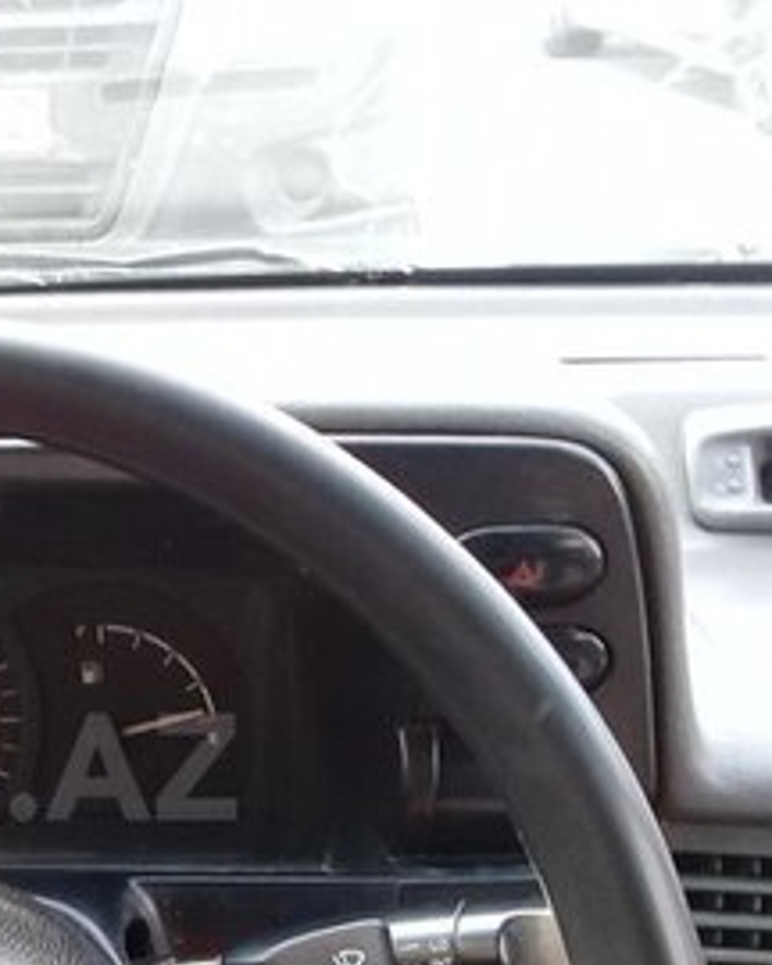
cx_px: -129
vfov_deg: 25.3
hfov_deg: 19.6
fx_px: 2113
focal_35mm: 74
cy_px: 767
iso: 50
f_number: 2.2
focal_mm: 3.3
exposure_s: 1/33
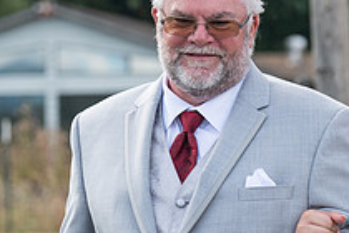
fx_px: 4120
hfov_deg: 4.8
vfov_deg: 3.2
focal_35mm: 425
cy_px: 226
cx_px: 476
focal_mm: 103
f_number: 4.5
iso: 400
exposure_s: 1/1000
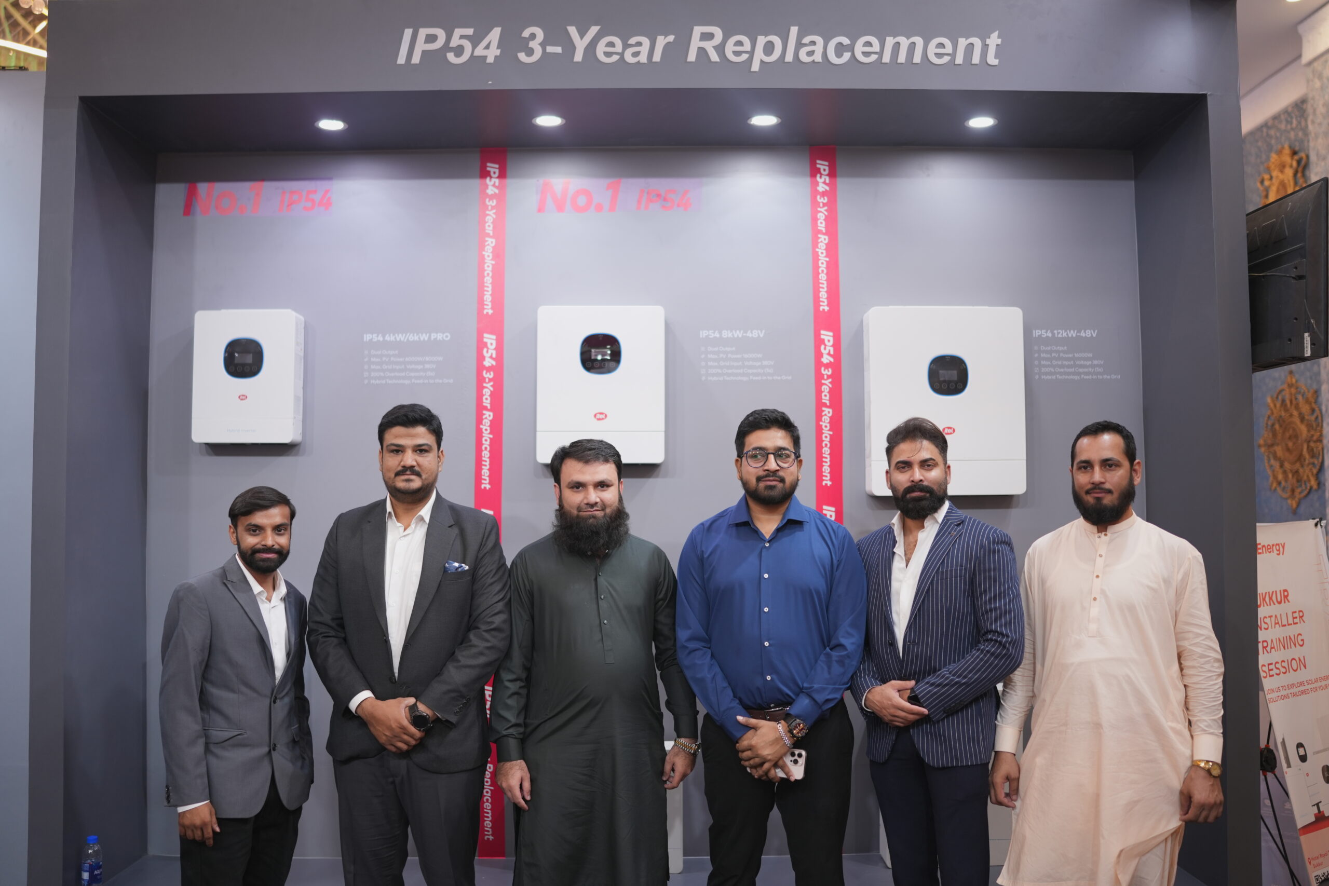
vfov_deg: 37.9
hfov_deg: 54.4
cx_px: 664
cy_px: 443
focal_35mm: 35
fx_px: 1292
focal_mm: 35
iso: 320
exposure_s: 1/125
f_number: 1.4
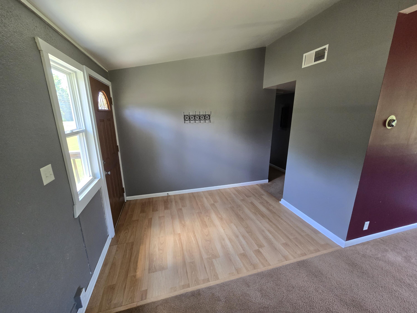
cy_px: 156
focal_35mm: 13
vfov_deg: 89.9
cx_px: 208
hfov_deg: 106.2
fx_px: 157
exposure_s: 1/60
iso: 200
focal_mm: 2.2
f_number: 2.2
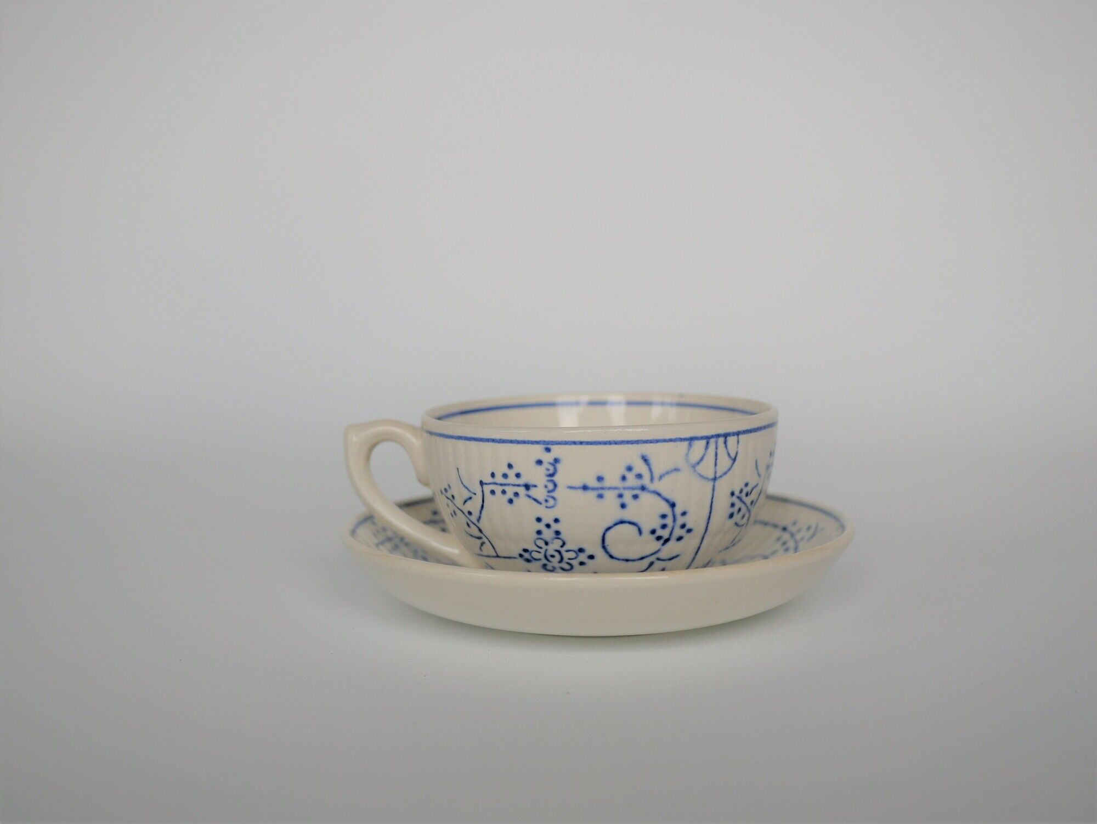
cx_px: 548
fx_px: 1268
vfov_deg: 36.0
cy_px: 412
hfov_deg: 46.8
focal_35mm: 40
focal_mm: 20
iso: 200
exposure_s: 1/250
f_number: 2.5
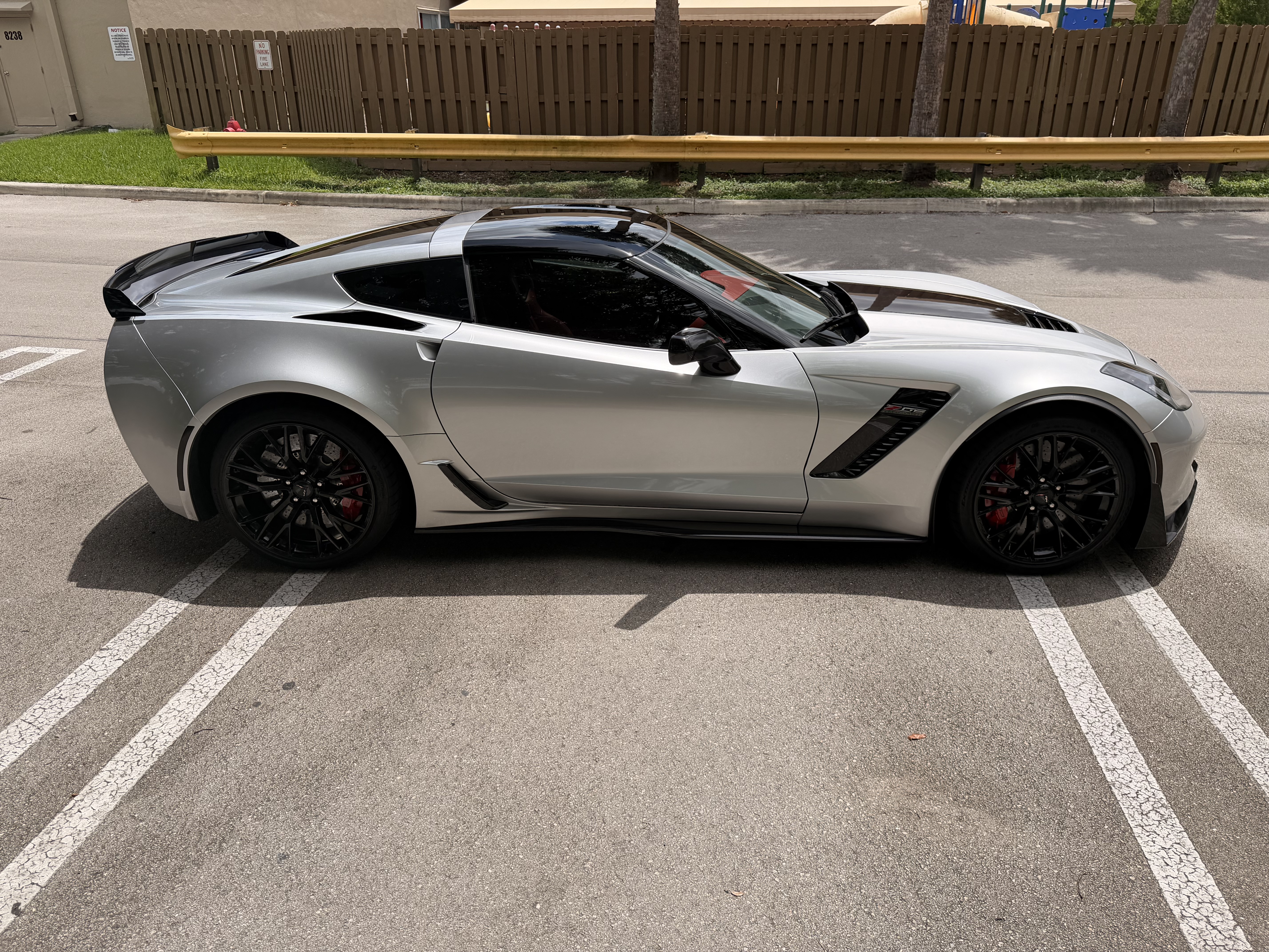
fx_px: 880
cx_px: 634
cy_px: 476
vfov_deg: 56.8
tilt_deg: -25.0
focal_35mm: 24
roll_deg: +0.6
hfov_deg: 71.6
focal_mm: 6.76
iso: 80
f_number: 1.78
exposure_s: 1/6711
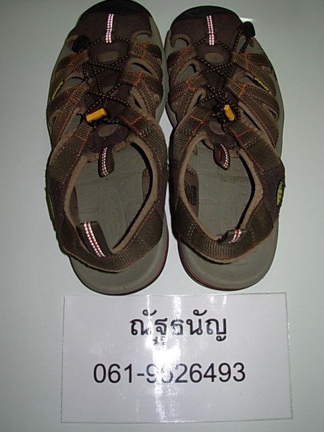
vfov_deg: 49.0
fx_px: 474
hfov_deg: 37.7
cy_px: 216
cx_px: 162
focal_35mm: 38
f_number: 2.9
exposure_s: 1/32
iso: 50
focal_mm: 6.3
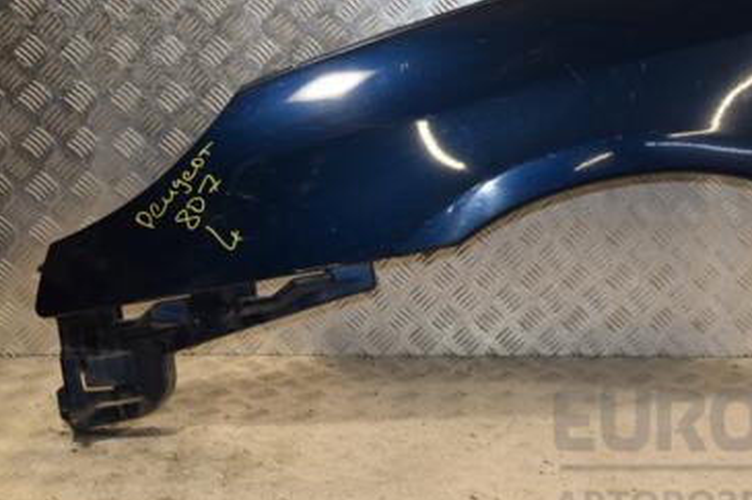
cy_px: 146
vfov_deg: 19.6
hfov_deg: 29.0
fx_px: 1441
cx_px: 515
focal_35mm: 69
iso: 800
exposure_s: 1/200
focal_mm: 28
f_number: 7.1
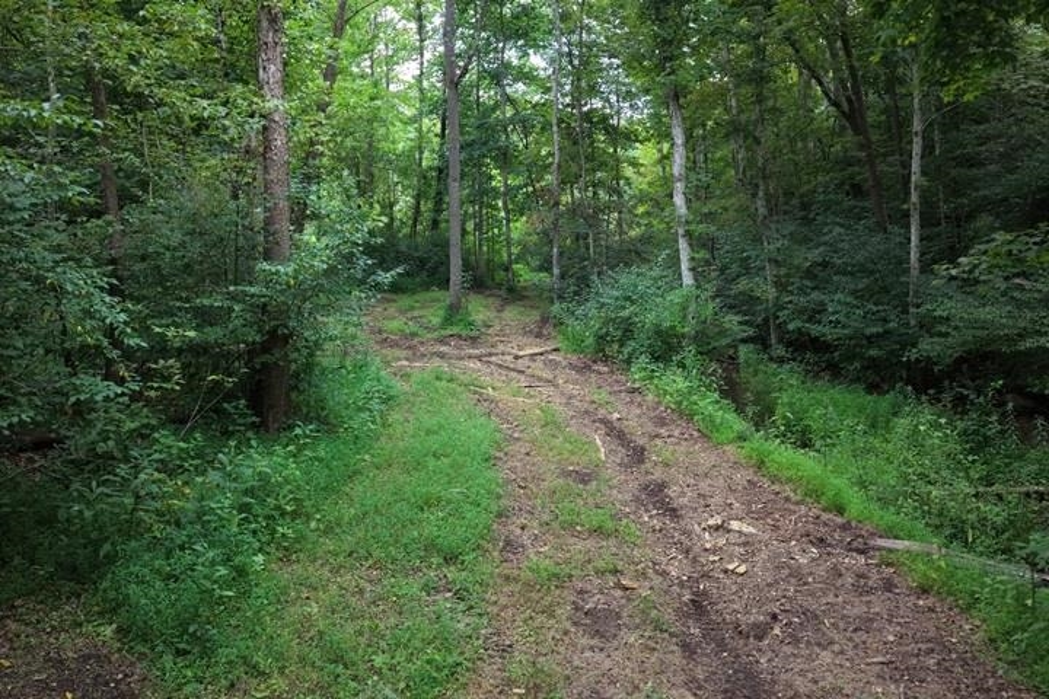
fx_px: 816
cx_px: 524
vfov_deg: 46.4
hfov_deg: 65.5
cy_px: 350
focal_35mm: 28
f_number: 2
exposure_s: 1/80
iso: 2500
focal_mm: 14.45
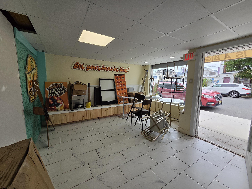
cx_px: 126
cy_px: 94
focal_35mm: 13
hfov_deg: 106.2
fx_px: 95
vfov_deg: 89.9
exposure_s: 1/1036
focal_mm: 2.2
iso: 100
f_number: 2.2
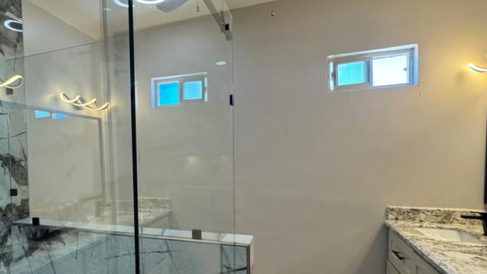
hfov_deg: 71.6
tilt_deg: -2.8
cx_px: 157
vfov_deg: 45.6
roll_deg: +1.2
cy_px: 170
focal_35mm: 25
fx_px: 323
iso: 320
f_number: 2.2
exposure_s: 1/120
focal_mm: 2.22
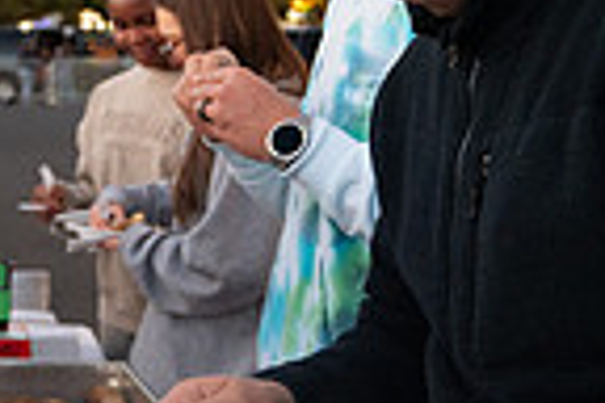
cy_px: 88
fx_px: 2101
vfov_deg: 10.9
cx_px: -76
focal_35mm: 125
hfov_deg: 15.9
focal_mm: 31
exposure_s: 1/200
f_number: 4
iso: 1600
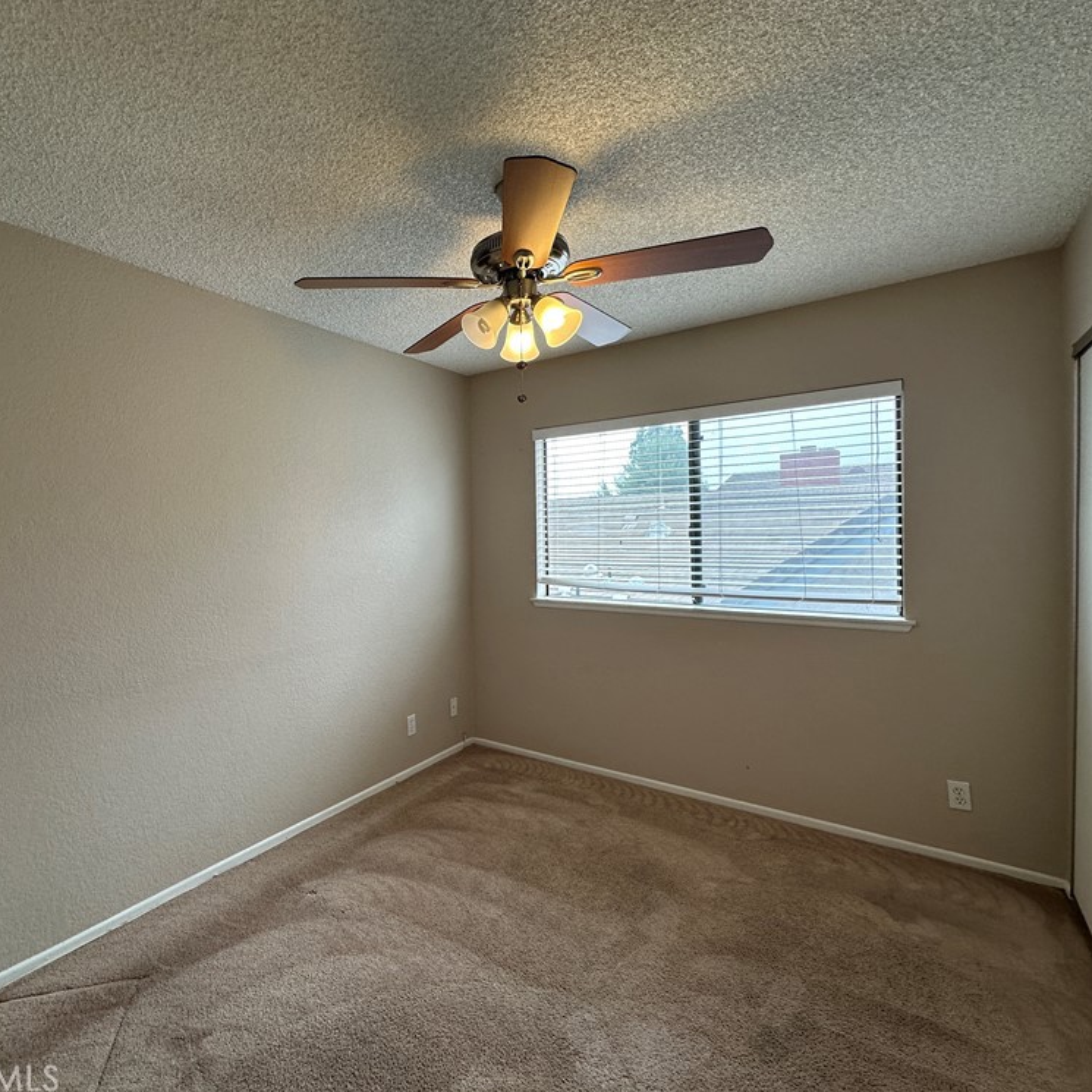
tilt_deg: +0.3
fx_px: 607
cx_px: 431
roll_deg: +1.6
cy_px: 536
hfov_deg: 82.8
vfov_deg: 84.0
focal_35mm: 17
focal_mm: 2.22
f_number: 2.2
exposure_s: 1/120
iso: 64
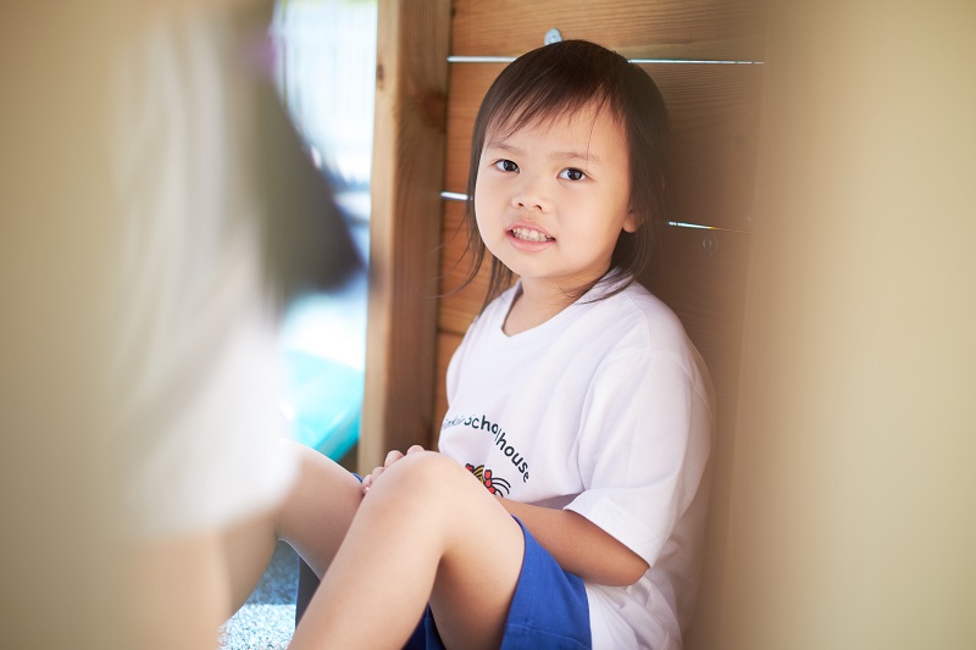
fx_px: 1437
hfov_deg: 37.5
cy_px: 325
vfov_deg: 25.5
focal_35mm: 53
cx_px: 488
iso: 200
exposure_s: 1/640
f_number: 1.4
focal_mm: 35
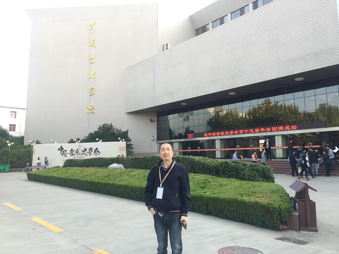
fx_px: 284
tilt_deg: +7.9
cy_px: 127
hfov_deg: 61.7
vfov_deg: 48.2
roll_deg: -0.8
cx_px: 170
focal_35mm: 29
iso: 32
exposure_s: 1/158
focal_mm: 4.15
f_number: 2.2
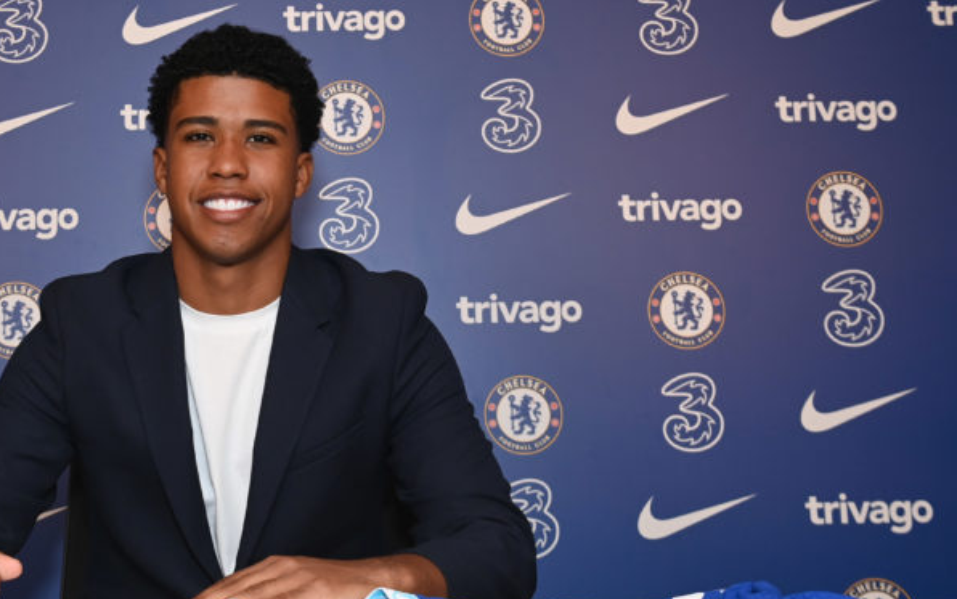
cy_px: 253
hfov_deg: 35.6
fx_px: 1461
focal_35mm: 56
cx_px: 263
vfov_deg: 23.1
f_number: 5.6
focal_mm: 32
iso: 800
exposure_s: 1/250
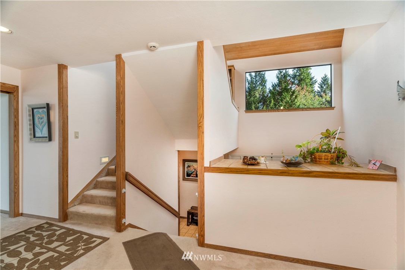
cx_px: 202
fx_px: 180
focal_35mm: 16
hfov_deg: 96.7
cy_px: 135
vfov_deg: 73.7
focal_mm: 16
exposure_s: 1/60
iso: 200
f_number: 7.1
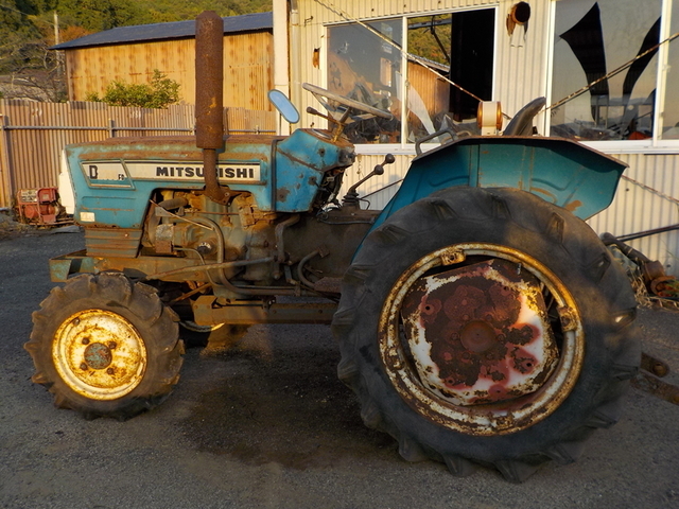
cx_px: 340
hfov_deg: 60.0
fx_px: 588
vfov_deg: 46.8
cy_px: 254
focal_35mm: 30
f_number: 3.3
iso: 125
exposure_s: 1/320
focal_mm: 4.1
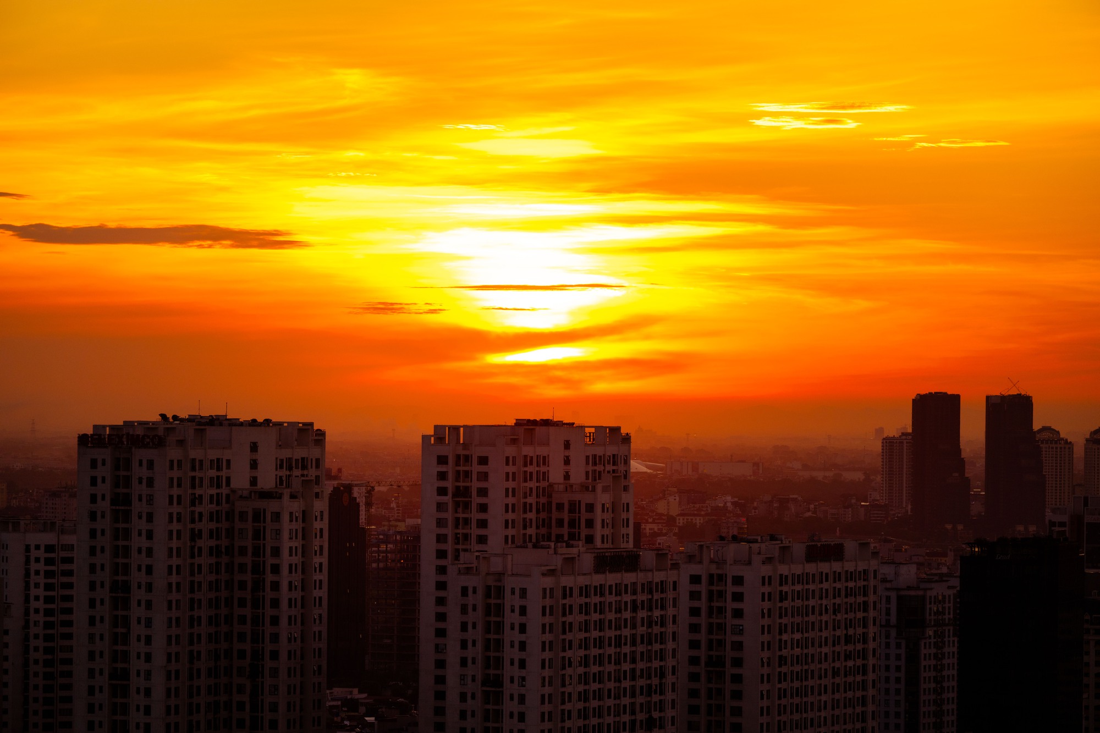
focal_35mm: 200
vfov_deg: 6.9
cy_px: 366
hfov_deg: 10.3
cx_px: 550
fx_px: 6110
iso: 400
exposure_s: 1/1600
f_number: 3.2
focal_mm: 200
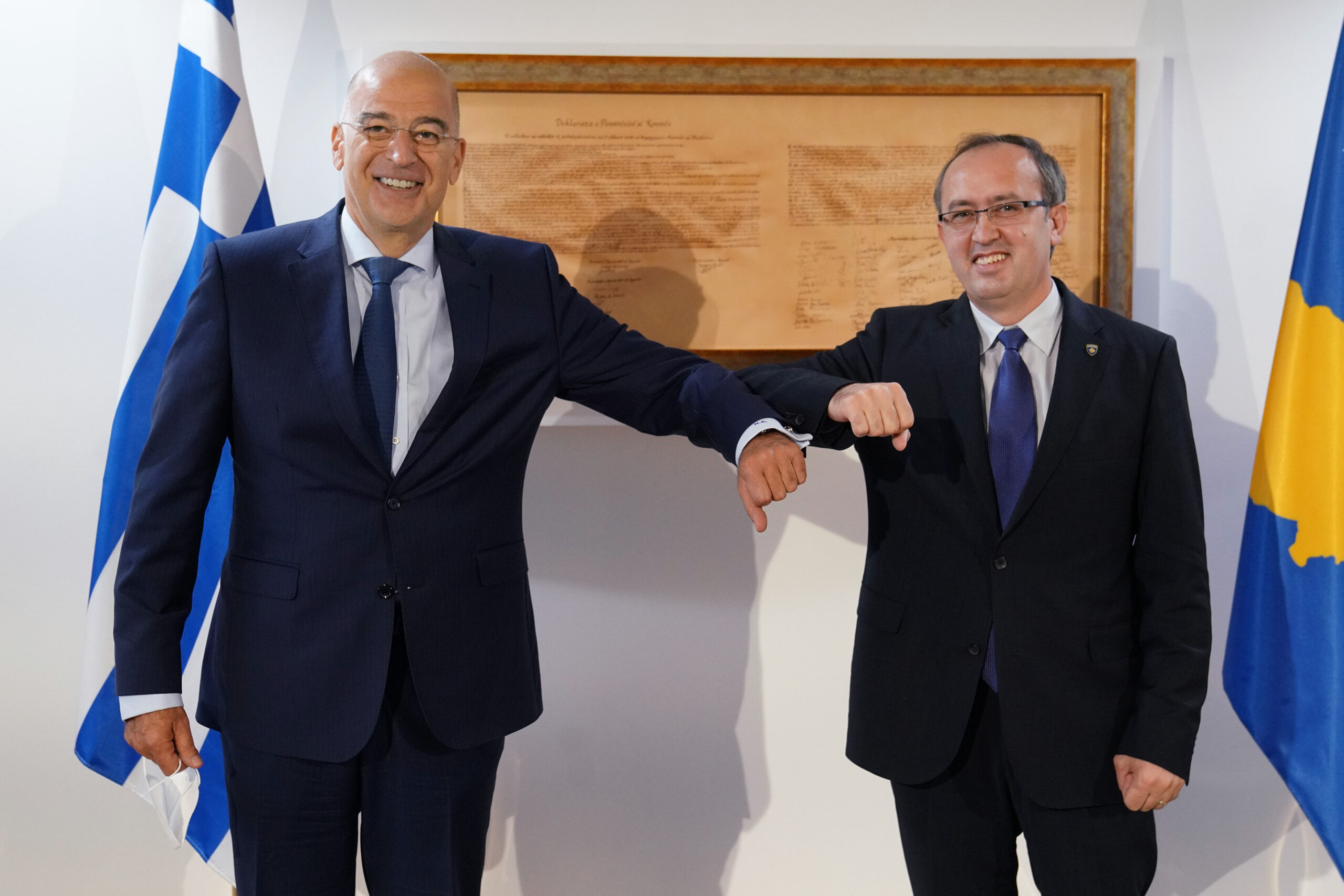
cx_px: 672
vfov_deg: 35.1
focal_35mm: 38
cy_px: 448
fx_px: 1419
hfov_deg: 50.7
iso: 3200
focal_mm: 38
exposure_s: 1/160
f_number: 4.5
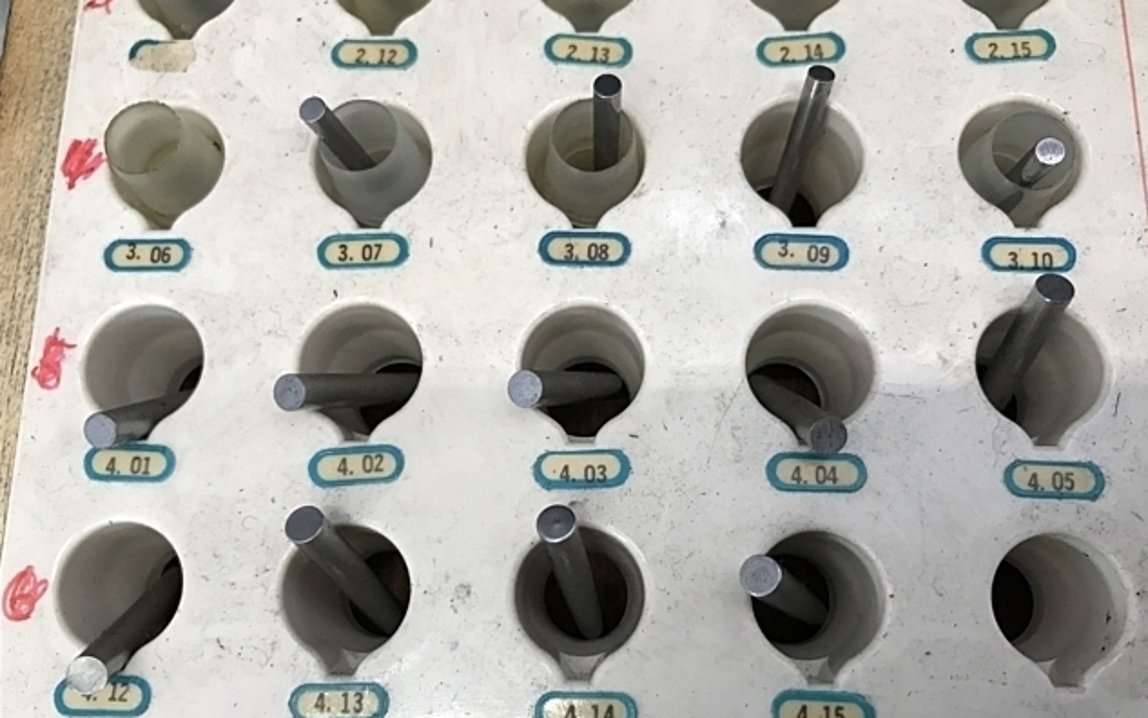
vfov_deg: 41.8
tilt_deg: -77.7
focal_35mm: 30
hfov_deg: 62.9
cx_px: 579
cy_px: 397
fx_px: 939
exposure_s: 1/30
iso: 25
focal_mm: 3.99
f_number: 1.8
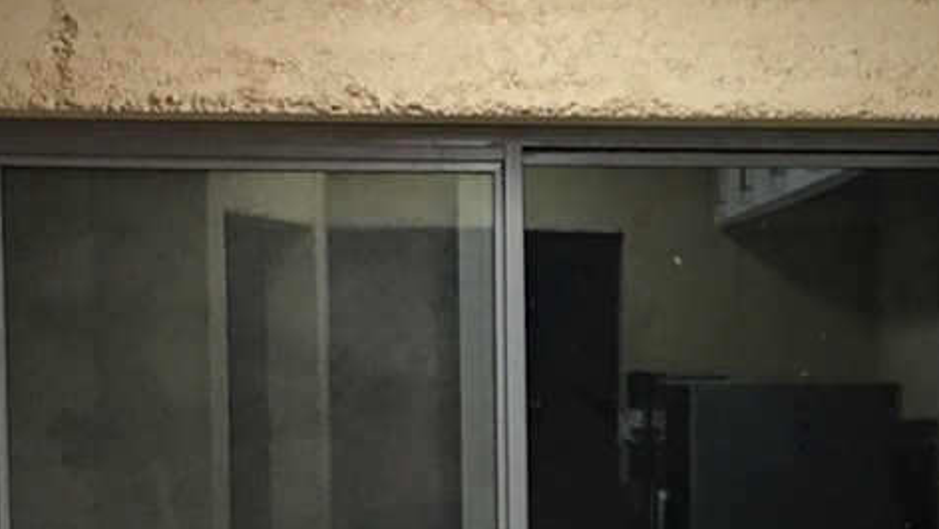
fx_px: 3413
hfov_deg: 15.3
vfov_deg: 8.7
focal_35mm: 137
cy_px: 662
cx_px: 1001
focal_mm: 4.15
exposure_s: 1/33
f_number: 2.2
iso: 64
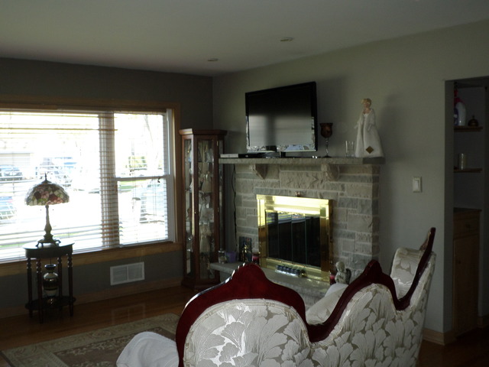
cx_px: 244
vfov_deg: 39.7
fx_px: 509
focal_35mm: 36
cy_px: 184
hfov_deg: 51.4
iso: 120
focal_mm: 6.5
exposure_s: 1/45
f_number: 3
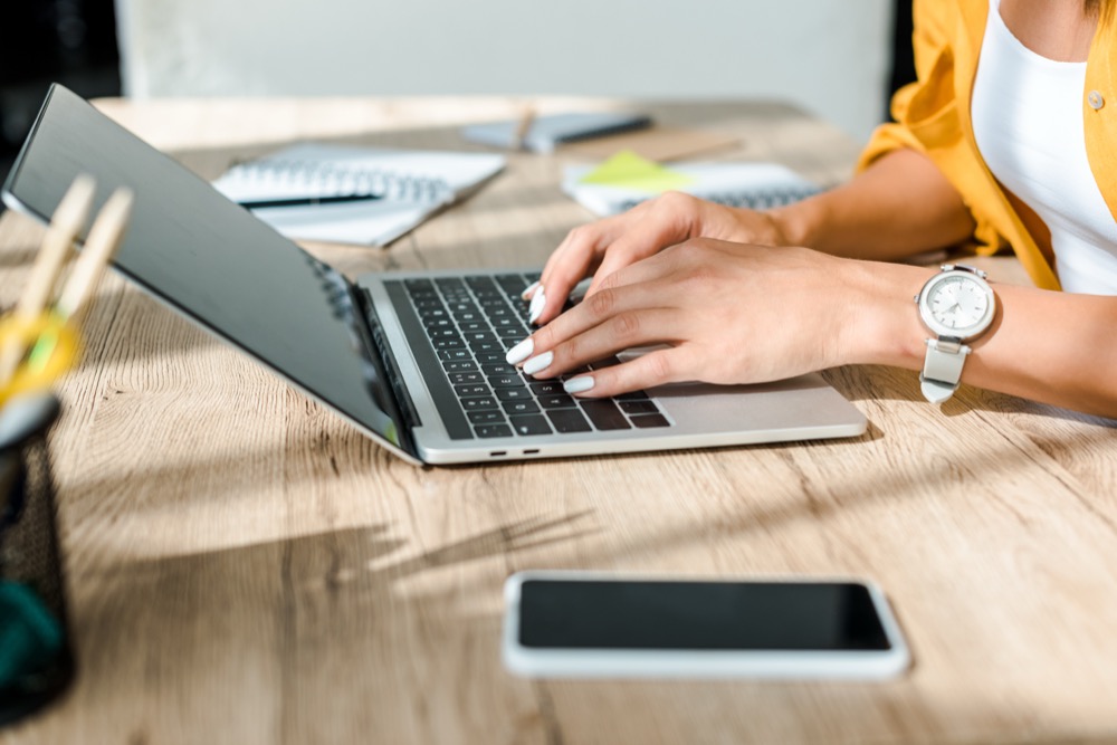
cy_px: 372
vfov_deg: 27.0
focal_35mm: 50
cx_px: 558
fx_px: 1552
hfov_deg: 39.6
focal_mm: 50
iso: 100
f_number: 3.2
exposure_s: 1/640
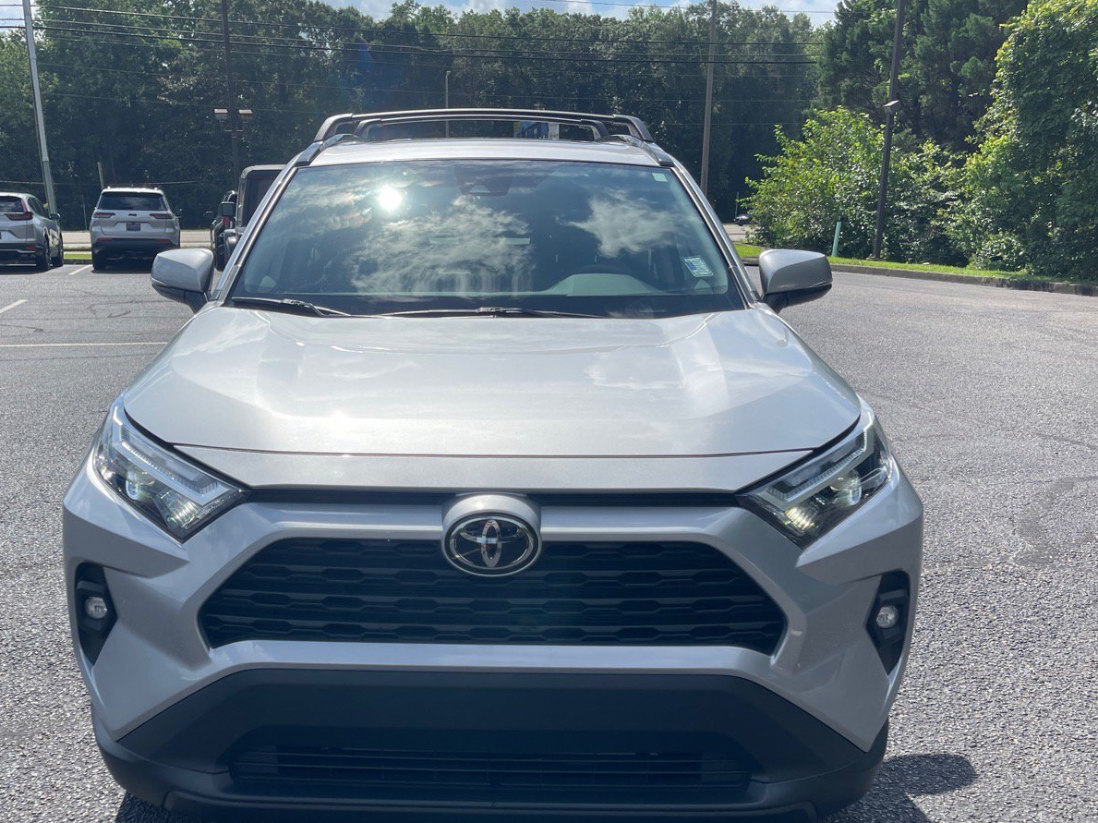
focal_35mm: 35
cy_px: 514
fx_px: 1110
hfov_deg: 52.2
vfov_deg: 40.4
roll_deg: +2.2
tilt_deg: -17.4
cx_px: 425
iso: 32
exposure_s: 1/3663
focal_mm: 5.1
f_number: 1.6
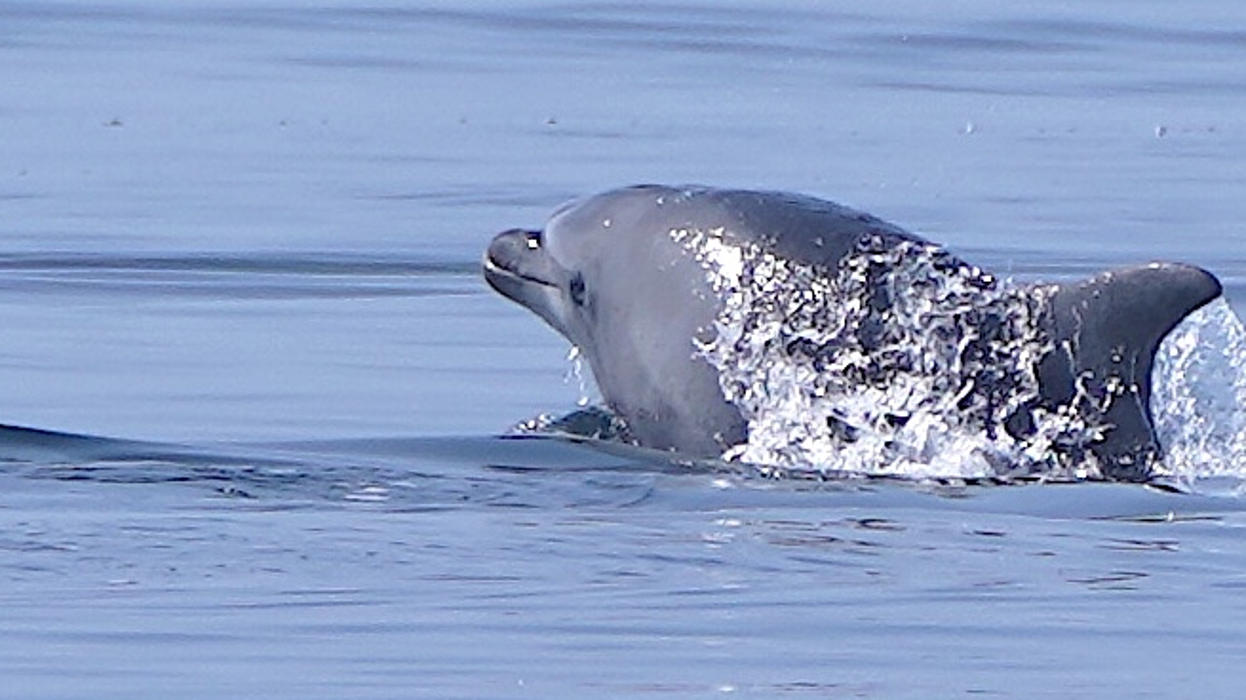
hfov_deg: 2.8
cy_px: 333
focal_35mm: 768
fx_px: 25367
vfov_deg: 1.6
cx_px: 875
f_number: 5.6
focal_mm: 400
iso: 100
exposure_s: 1/1000
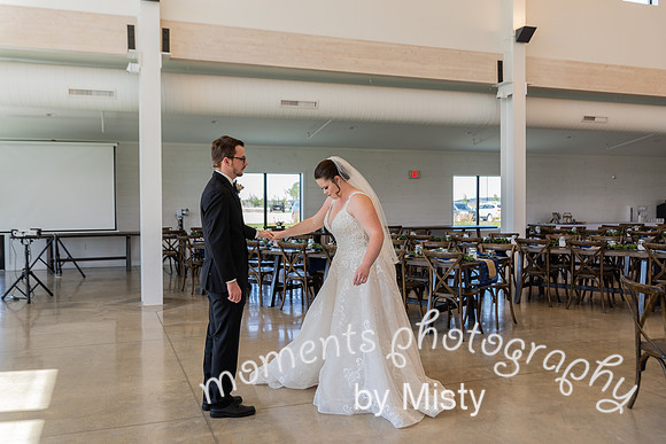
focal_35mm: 32
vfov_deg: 41.1
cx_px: 333
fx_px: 592
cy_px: 222
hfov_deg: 58.7
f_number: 3.2
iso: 320
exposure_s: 1/160
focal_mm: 32
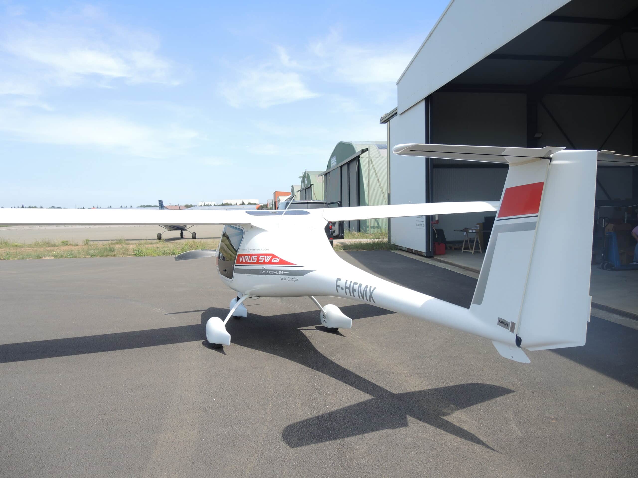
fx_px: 516
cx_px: 319
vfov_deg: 49.7
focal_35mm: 28
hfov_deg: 63.4
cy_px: 239
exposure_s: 1/1250
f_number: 2.2
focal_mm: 6
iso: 80
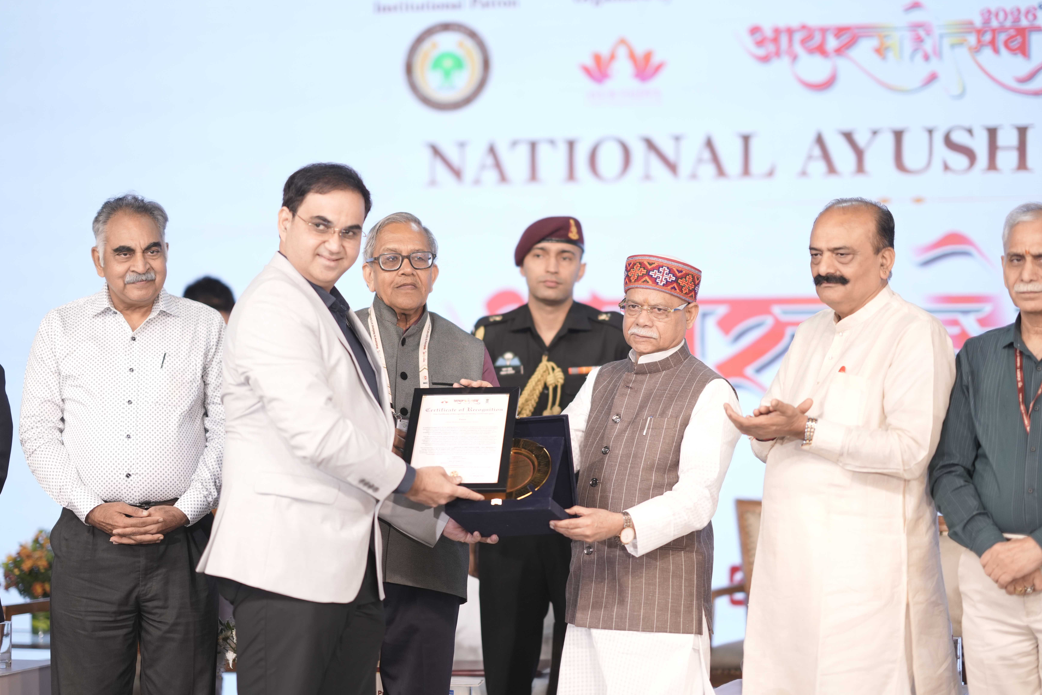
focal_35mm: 86
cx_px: 524
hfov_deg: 23.6
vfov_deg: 15.9
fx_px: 2489
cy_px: 346
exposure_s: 1/500
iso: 500
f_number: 1.4
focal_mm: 85
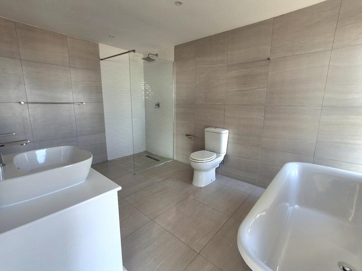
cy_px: 136
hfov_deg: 94.5
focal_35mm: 16
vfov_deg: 78.1
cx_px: 181
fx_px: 167
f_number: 2.2
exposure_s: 1/50
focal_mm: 1.64
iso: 40
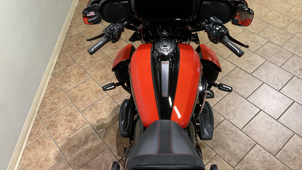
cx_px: 146
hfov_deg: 59.5
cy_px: 52
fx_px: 264
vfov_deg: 35.2
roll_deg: +2.1
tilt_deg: -42.0
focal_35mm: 33
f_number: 1.8
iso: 125
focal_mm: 3
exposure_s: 1/60
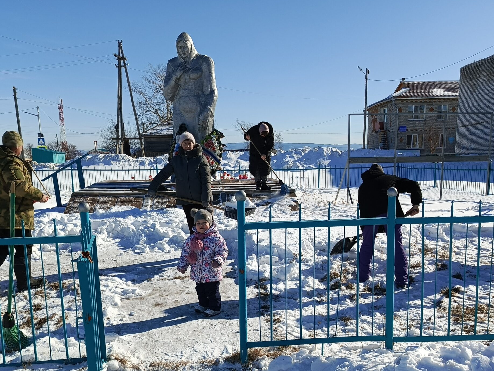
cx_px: 258
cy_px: 251
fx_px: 457
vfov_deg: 43.5
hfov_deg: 56.8
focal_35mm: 32
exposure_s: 1/689
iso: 51
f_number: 1.7
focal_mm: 5.25
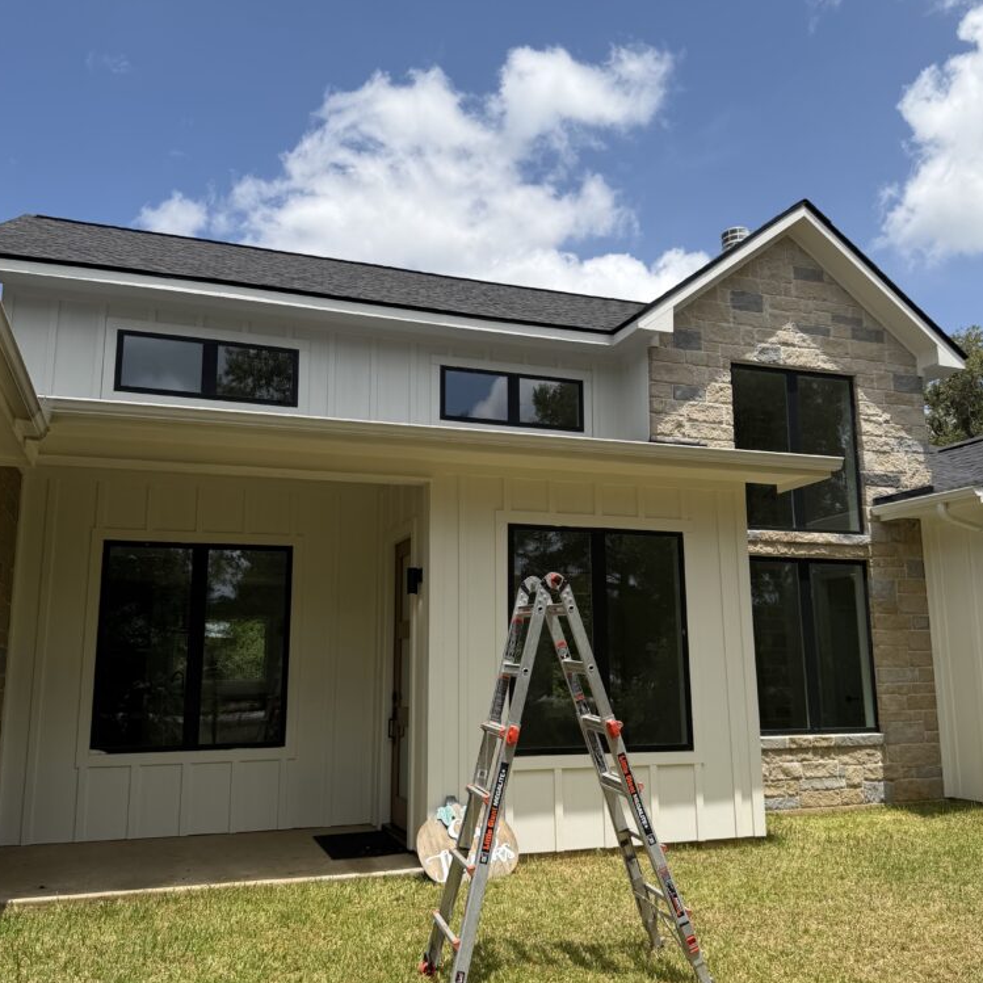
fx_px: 932
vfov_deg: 55.6
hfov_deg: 55.6
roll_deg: +0.5
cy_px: 511
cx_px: 488
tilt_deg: +11.3
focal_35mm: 29
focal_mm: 6.76
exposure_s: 1/5319
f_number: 1.78
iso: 80
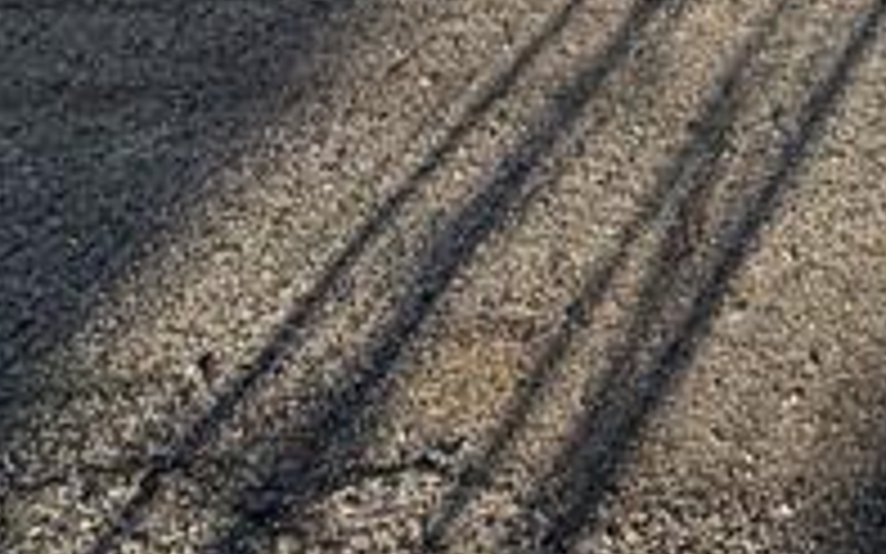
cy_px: -995
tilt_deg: -1.4
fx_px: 1859
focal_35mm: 77
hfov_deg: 22.5
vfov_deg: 11.6
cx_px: 1286
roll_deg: +0.1
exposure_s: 1/770
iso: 20
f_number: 2.2
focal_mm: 2.22
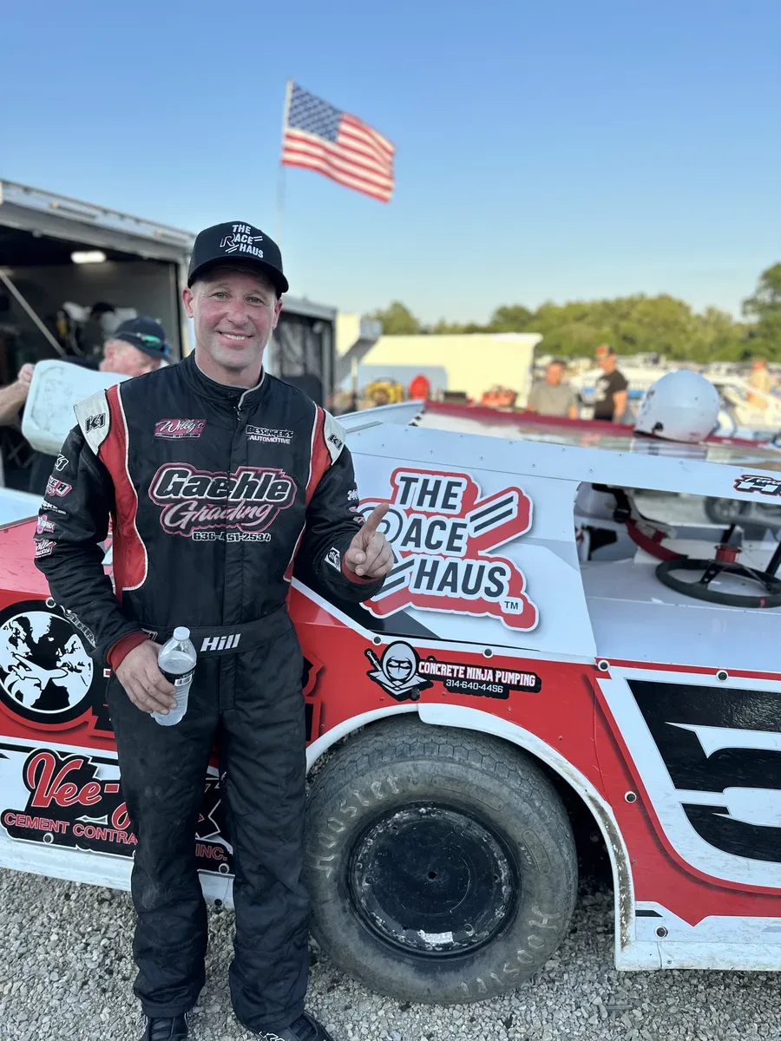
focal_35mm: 24
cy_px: 520
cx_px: 390
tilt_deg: -11.3
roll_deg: -0.7
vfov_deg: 71.6
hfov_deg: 56.8
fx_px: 722
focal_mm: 6.86
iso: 80
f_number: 1.78
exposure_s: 1/1131
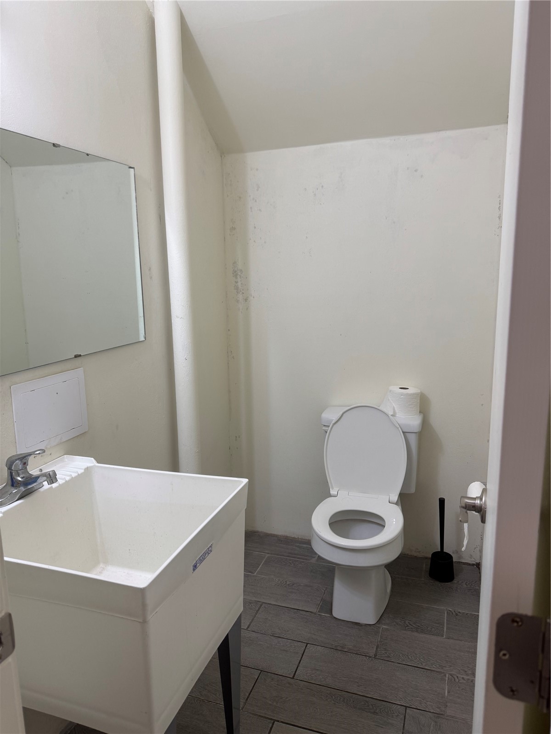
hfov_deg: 56.8
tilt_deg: -11.3
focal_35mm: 24
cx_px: 276
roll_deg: +1.9
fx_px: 509
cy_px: 367
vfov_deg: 71.6
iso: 125
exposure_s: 1/120
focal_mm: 6.76
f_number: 1.78
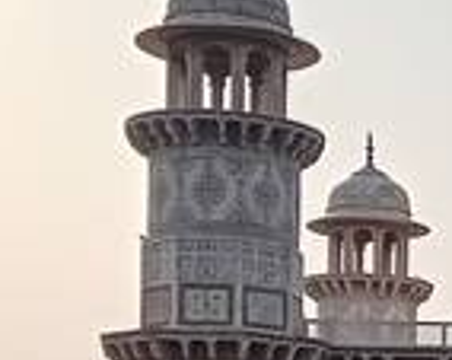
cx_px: 649
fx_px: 1148
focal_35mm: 86
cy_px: 516
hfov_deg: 19.7
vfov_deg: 16.5
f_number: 1.8
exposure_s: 1/1115
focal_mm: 3.88
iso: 125
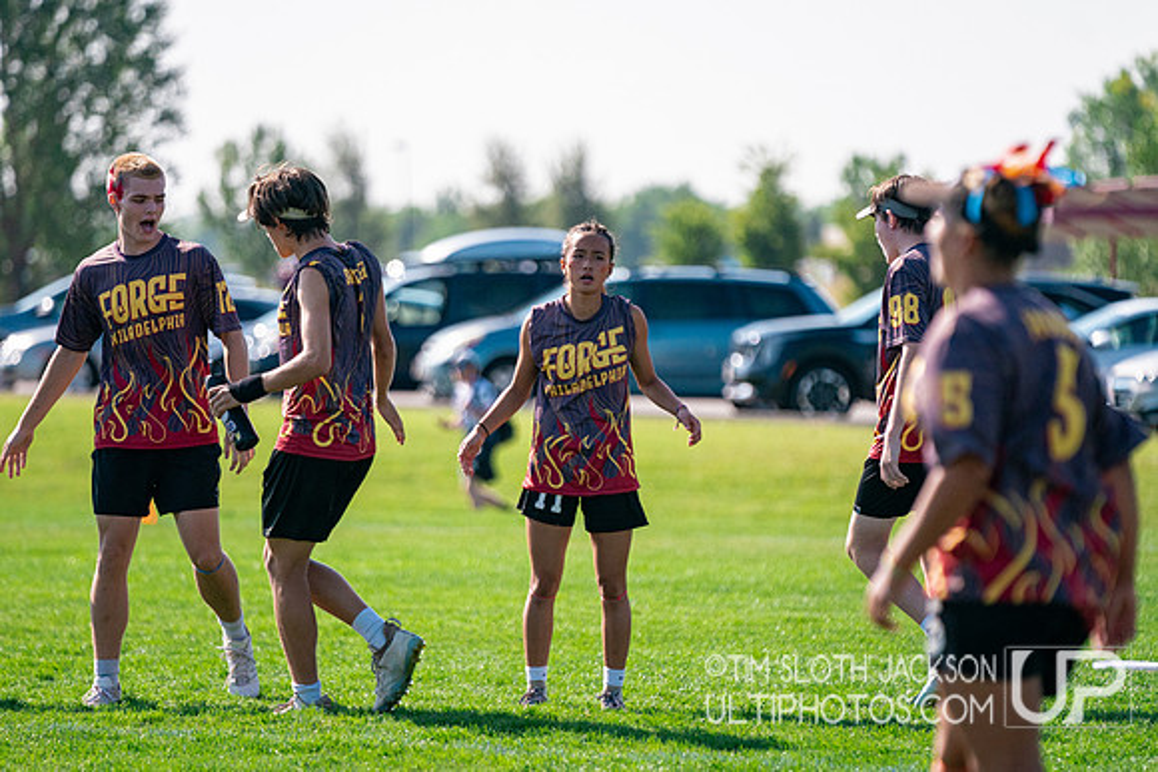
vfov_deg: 6.0
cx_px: 545
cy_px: 411
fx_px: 7334
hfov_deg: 9.0
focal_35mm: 228
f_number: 2.8
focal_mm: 200
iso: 1000
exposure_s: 1/12800
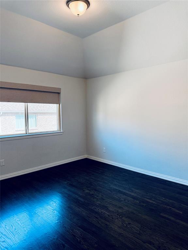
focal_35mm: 24
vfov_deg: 71.6
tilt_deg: -3.7
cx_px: 94
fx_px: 174
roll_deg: +0.0
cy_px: 125
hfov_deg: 56.8
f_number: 1.78
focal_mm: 6.76
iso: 200
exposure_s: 1/191
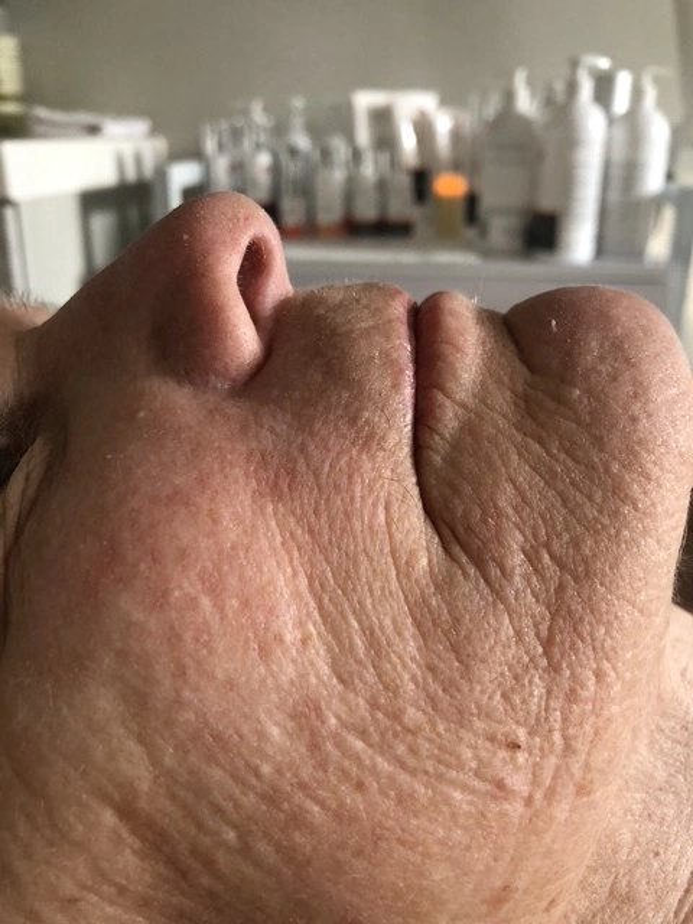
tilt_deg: -25.5
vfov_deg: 63.4
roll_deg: -3.4
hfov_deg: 49.7
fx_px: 747
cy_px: 462
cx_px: 346
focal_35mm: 28
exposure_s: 1/15
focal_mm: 4
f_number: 1.8
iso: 40
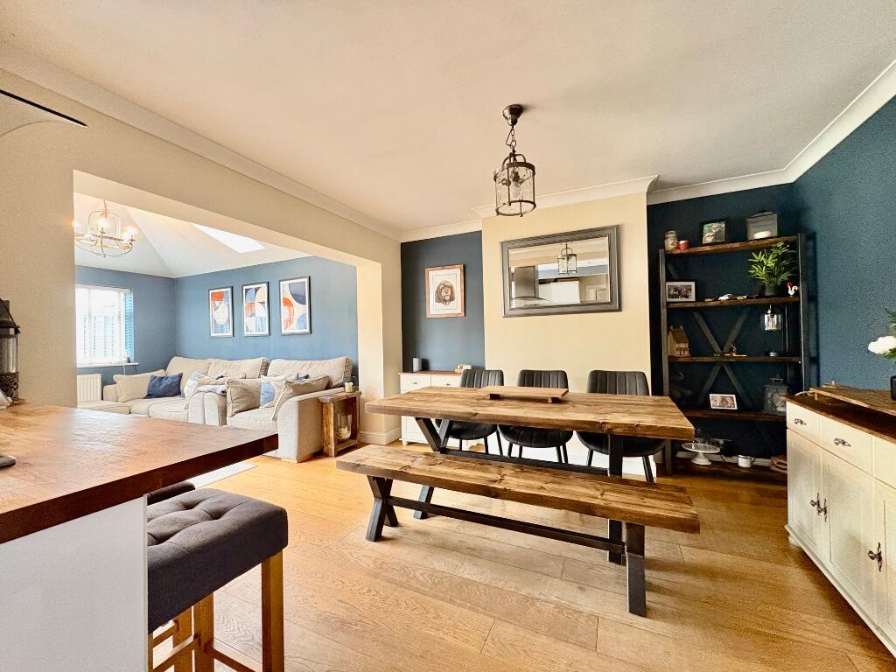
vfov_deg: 85.7
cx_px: 448
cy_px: 336
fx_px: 362
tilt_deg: +1.0
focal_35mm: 14
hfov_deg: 102.1
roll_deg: +1.7
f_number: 2.2
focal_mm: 2.22
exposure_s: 1/50
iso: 640
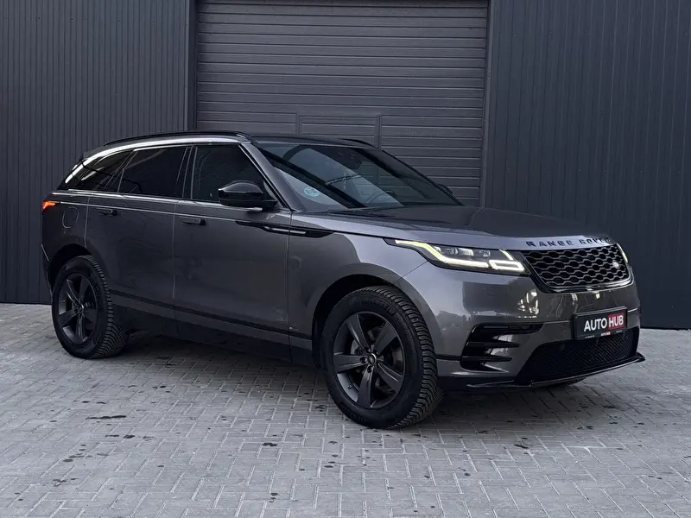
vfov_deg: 30.3
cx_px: 346
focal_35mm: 48
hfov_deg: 39.7
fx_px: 958
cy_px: 259
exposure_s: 1/56
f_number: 1.78
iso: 200
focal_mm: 6.76
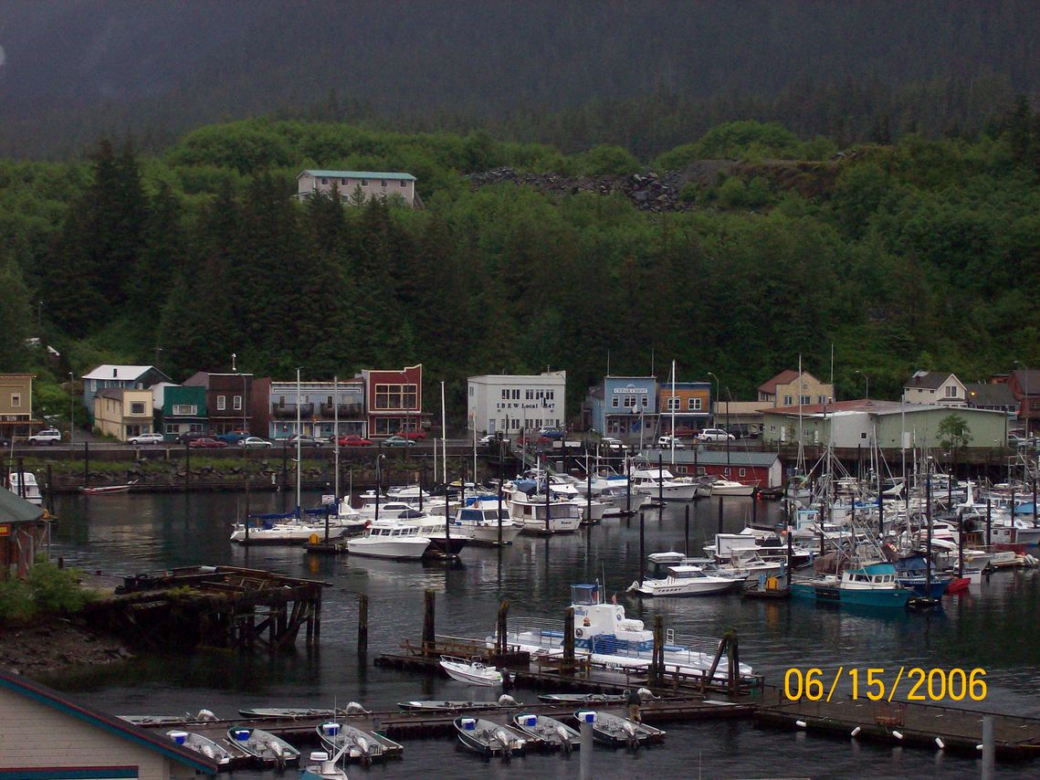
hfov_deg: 22.5
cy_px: 390
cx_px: 520
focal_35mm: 87
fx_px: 2614
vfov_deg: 17.0
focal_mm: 14.3
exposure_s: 1/109
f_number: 4.3
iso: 140
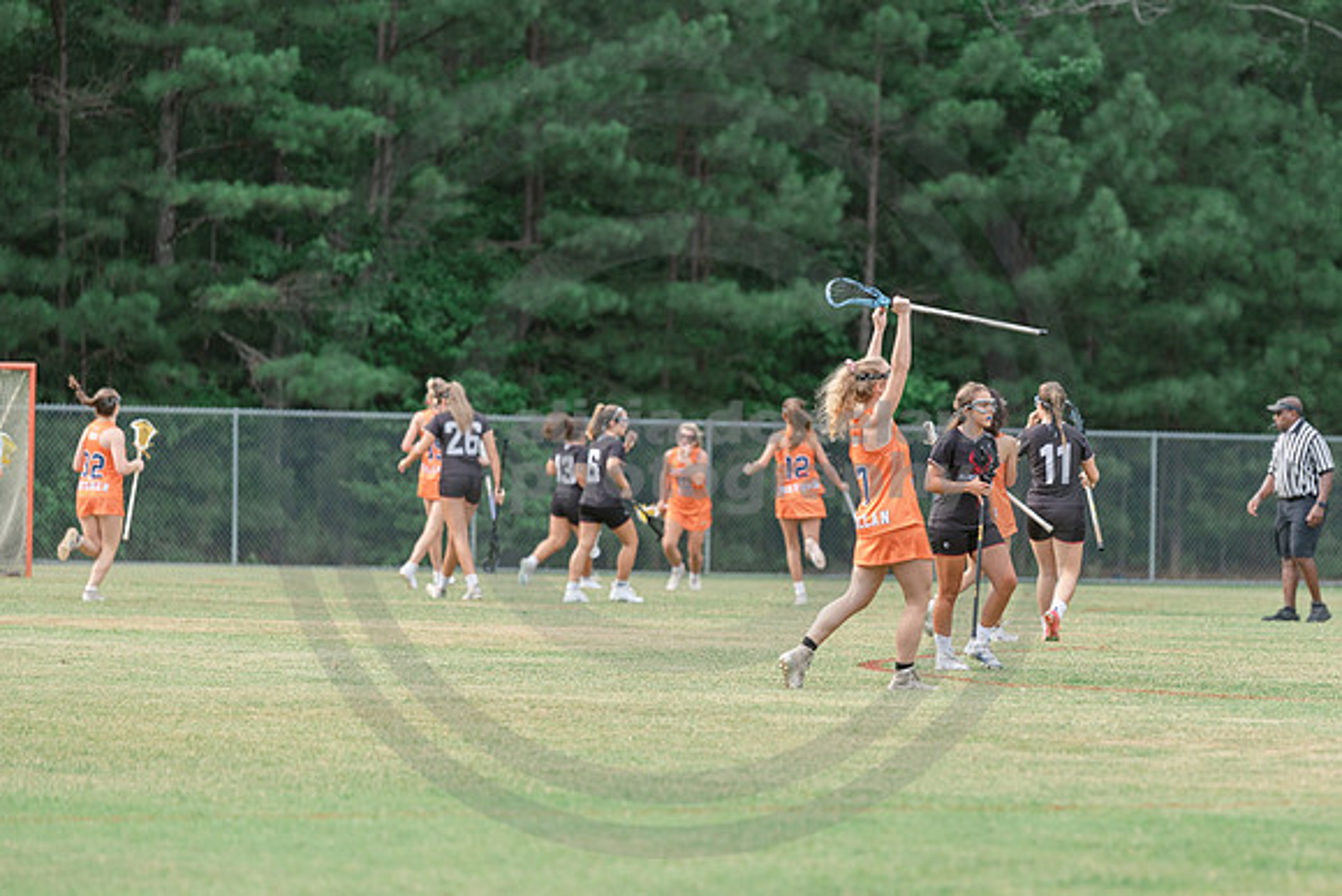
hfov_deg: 7.7
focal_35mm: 266
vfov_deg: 5.2
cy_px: 448
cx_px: 893
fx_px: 9923
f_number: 3.2
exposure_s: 1/640
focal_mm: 200
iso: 250
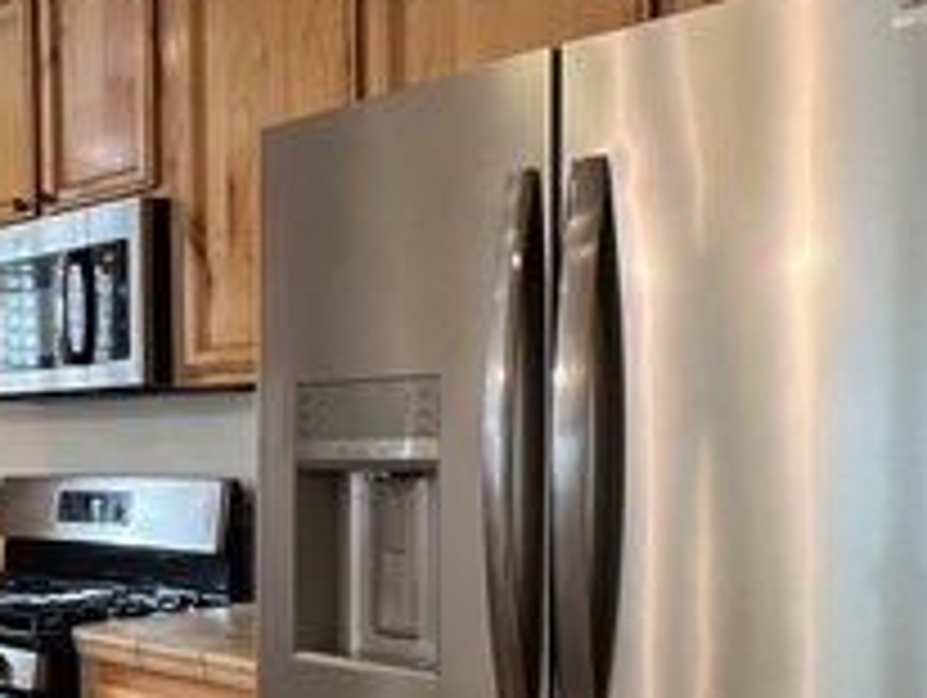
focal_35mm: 42
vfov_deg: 34.0
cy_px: 482
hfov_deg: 36.2
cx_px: -146
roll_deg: +1.1
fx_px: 1126
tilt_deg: -2.2
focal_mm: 1.57
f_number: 1.8
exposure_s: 1/60
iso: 160
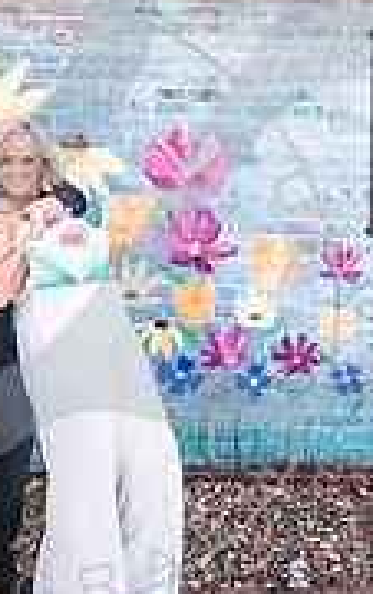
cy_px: 56
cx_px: 182
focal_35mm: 61
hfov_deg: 21.4
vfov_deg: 31.8
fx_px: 989
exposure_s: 1/400
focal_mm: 24
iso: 100
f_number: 2.8
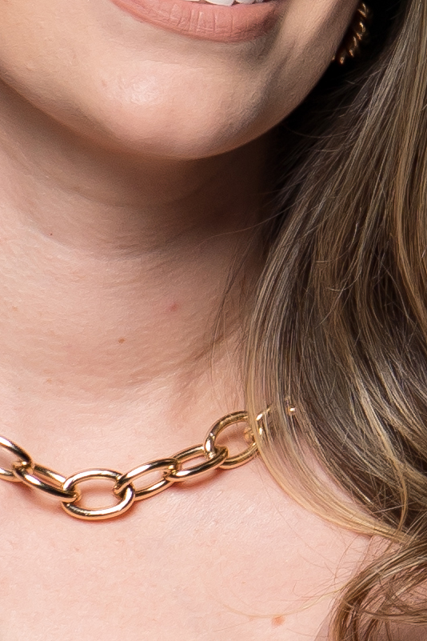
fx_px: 16652
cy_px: 289
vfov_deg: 2.2
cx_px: 583
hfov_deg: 1.5
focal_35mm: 936
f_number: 10
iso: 200
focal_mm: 125
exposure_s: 1/160
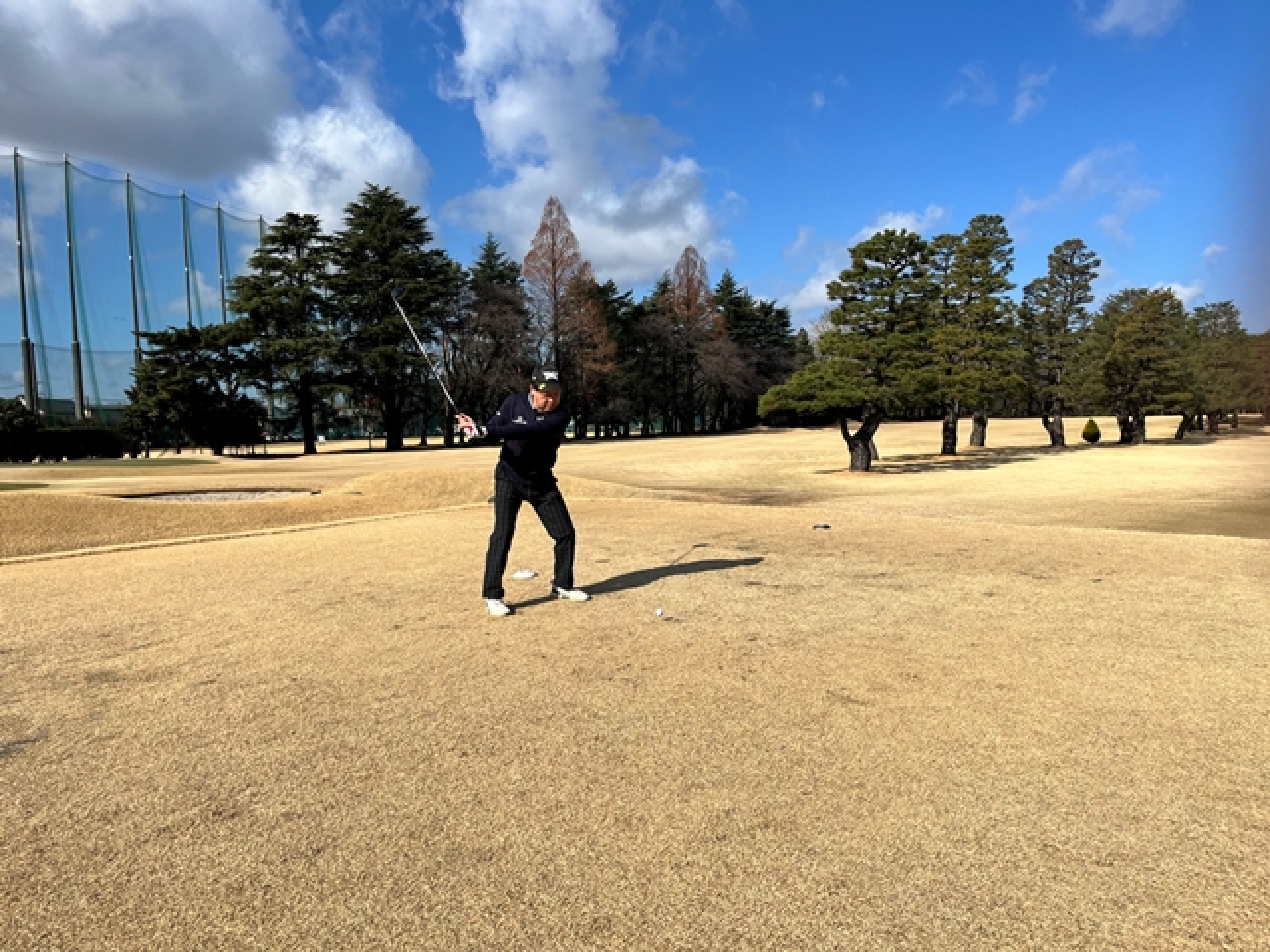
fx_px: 954
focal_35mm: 26
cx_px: 635
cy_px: 476
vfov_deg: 53.1
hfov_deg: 67.3
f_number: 1.6
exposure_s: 1/4651
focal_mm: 5.1
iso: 50
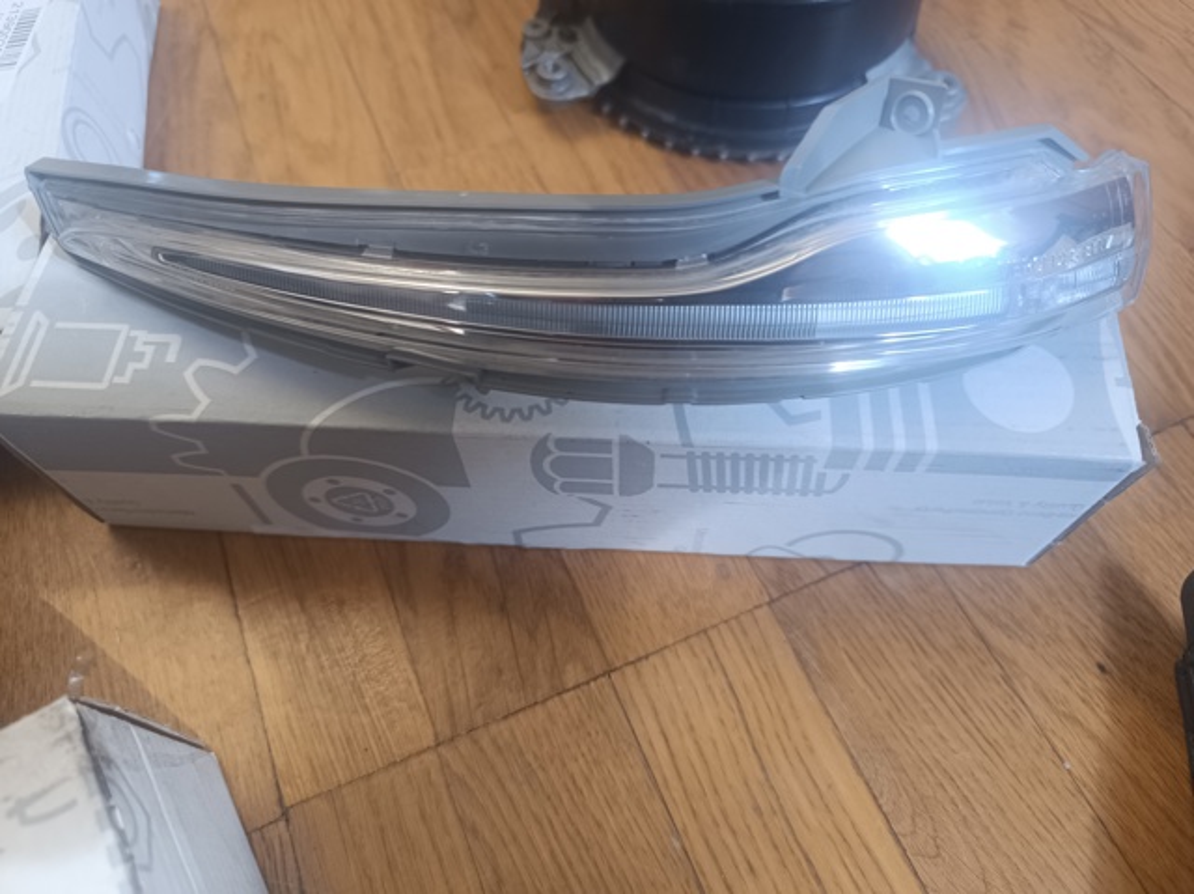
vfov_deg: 56.8
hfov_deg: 71.6
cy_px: 447
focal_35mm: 24
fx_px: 827
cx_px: 597
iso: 858
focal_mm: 6.14
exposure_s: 1/50
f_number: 1.65
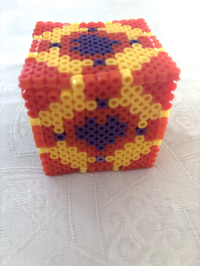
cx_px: 100
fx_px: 200
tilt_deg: -45.6
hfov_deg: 53.1
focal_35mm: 26
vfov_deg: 67.3
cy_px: 133
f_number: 1.6
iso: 800
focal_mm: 5.96
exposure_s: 1/30
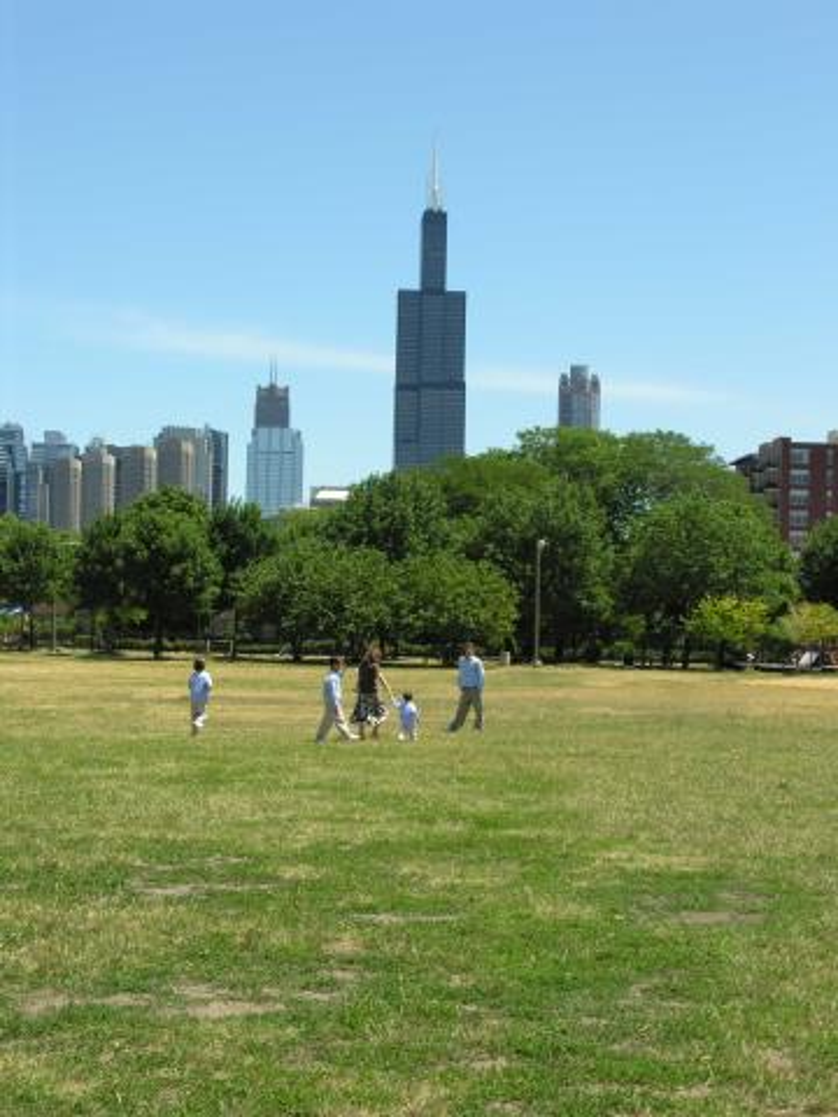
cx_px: 419
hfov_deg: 22.9
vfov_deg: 30.3
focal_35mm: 64
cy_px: 558
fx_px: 2066
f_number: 6.3
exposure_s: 1/150
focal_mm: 16.4
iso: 50
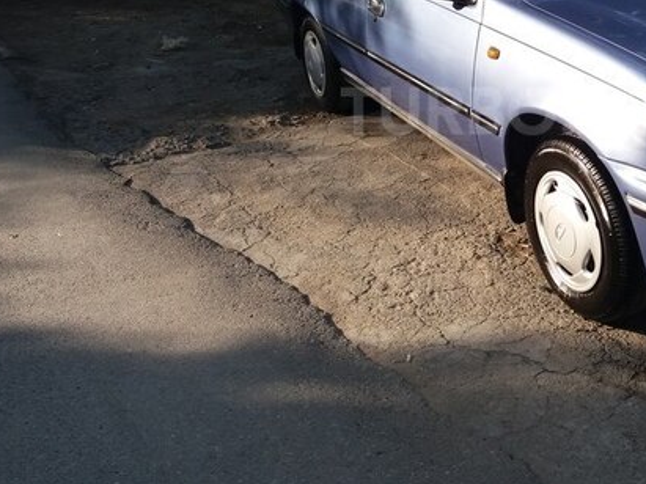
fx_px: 840
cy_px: 111
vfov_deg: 31.5
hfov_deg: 40.6
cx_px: 501
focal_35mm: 45
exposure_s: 1/582
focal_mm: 3.7
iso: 64
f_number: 1.9
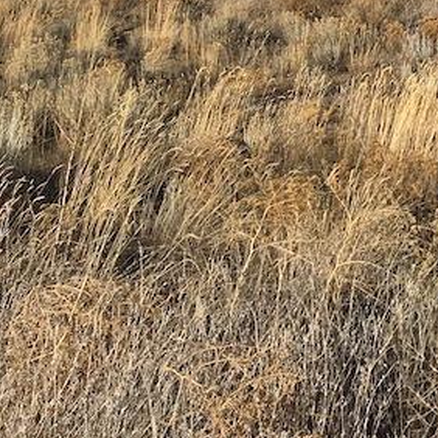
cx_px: 722
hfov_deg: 14.5
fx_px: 1560
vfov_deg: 14.6
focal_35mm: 109
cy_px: -259
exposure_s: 1/1923
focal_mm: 4.15
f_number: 2.2
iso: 25
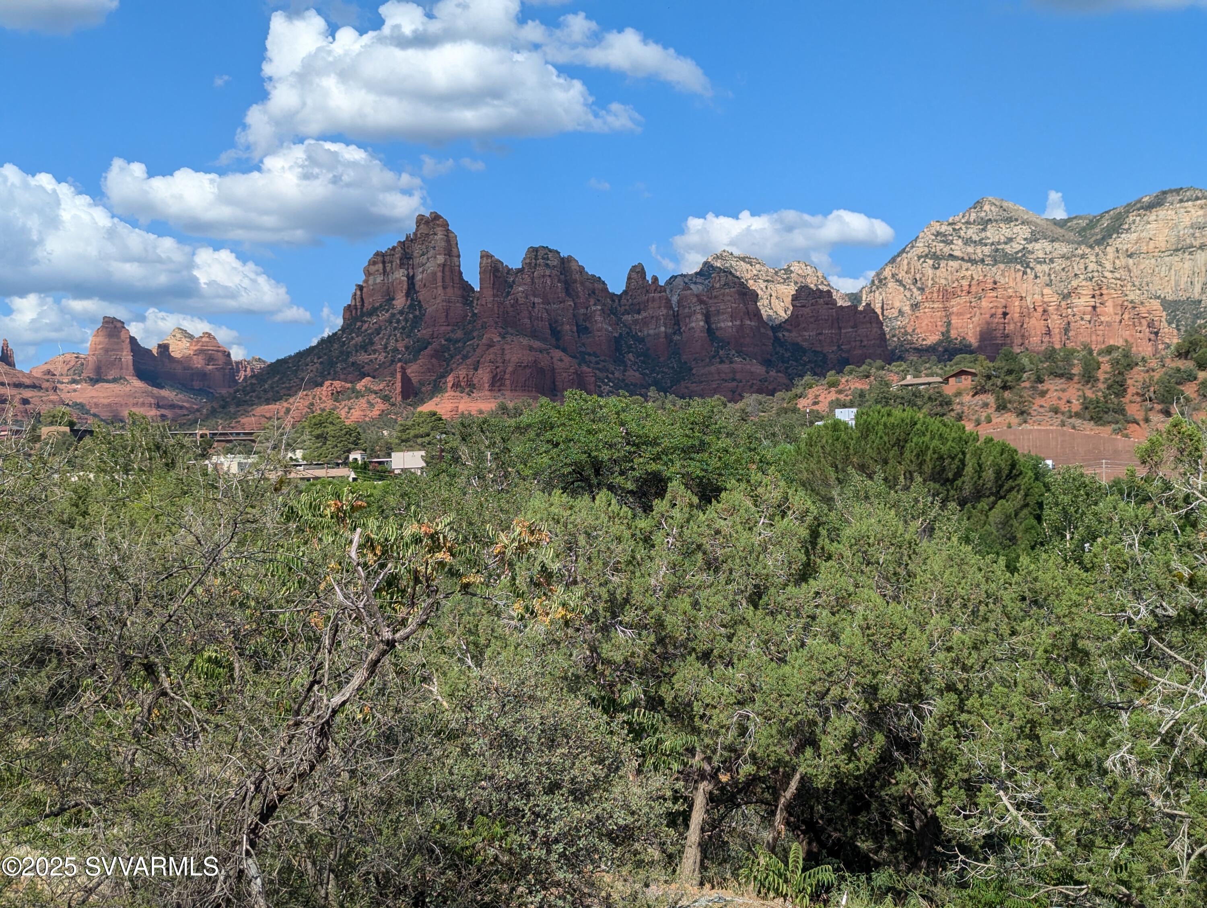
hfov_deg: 39.6
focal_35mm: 48
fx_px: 1676
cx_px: 604
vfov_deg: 30.3
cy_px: 454
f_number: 1.85
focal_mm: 6.81
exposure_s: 1/2532
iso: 46
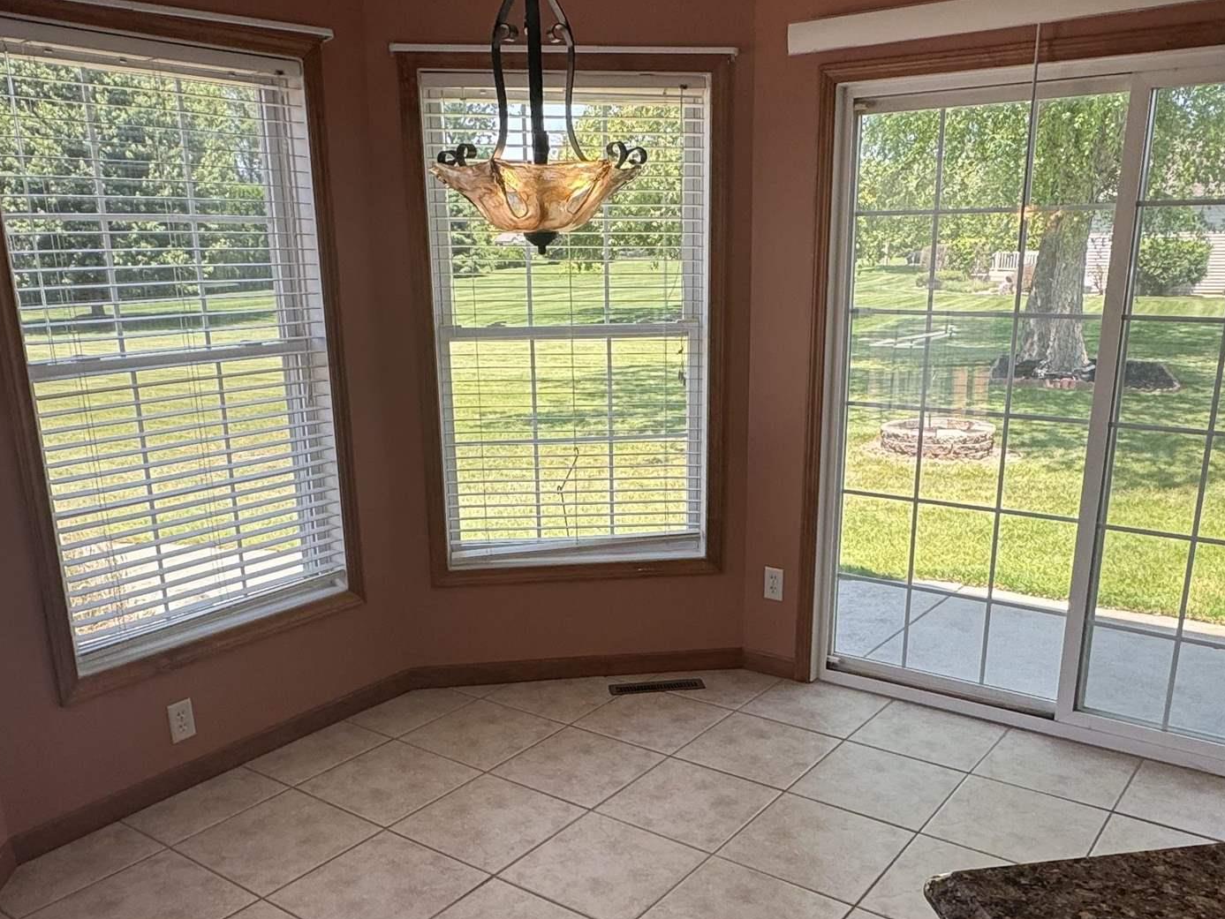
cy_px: 577
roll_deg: +1.0
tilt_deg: -16.9
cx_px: 622
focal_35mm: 31
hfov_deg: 58.3
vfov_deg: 45.1
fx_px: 1097
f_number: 2.2
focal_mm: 2.22
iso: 40
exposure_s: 1/256
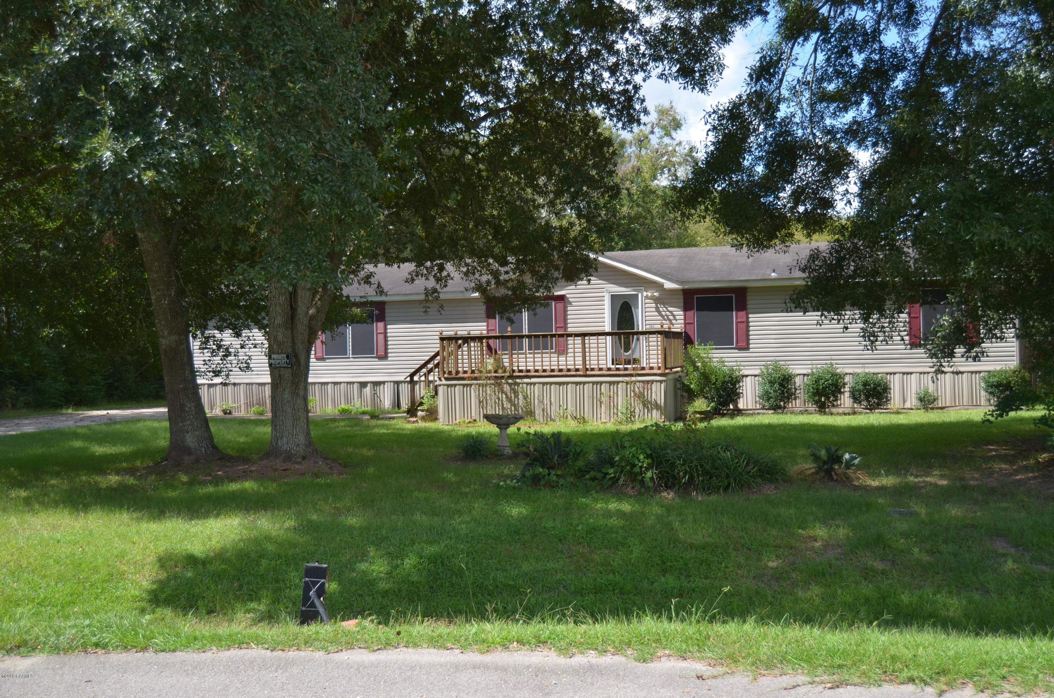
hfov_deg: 49.6
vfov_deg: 34.1
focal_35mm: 39
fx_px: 1139
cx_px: 527
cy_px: 349
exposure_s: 1/800
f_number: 4
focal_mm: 26
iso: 200
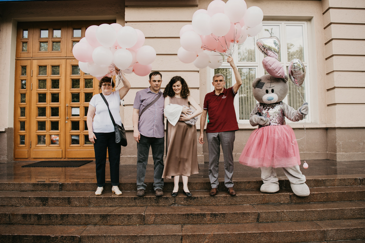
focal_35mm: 25
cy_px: 122
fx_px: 253
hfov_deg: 71.6
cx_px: 182
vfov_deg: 51.4
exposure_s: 1/400
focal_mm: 24
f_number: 5
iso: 160
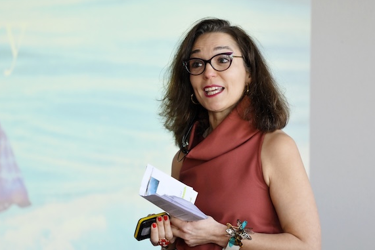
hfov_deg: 6.5
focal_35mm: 315
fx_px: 3282
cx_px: 187
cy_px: 129
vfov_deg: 4.4
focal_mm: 200
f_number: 3.2
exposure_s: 1/320
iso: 640
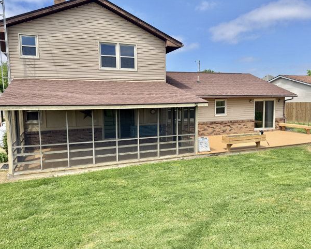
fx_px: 239
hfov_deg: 66.0
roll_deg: +0.6
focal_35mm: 26
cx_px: 153
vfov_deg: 54.9
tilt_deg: -4.2
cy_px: 123
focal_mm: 6.76
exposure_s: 1/2801
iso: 80
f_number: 1.78
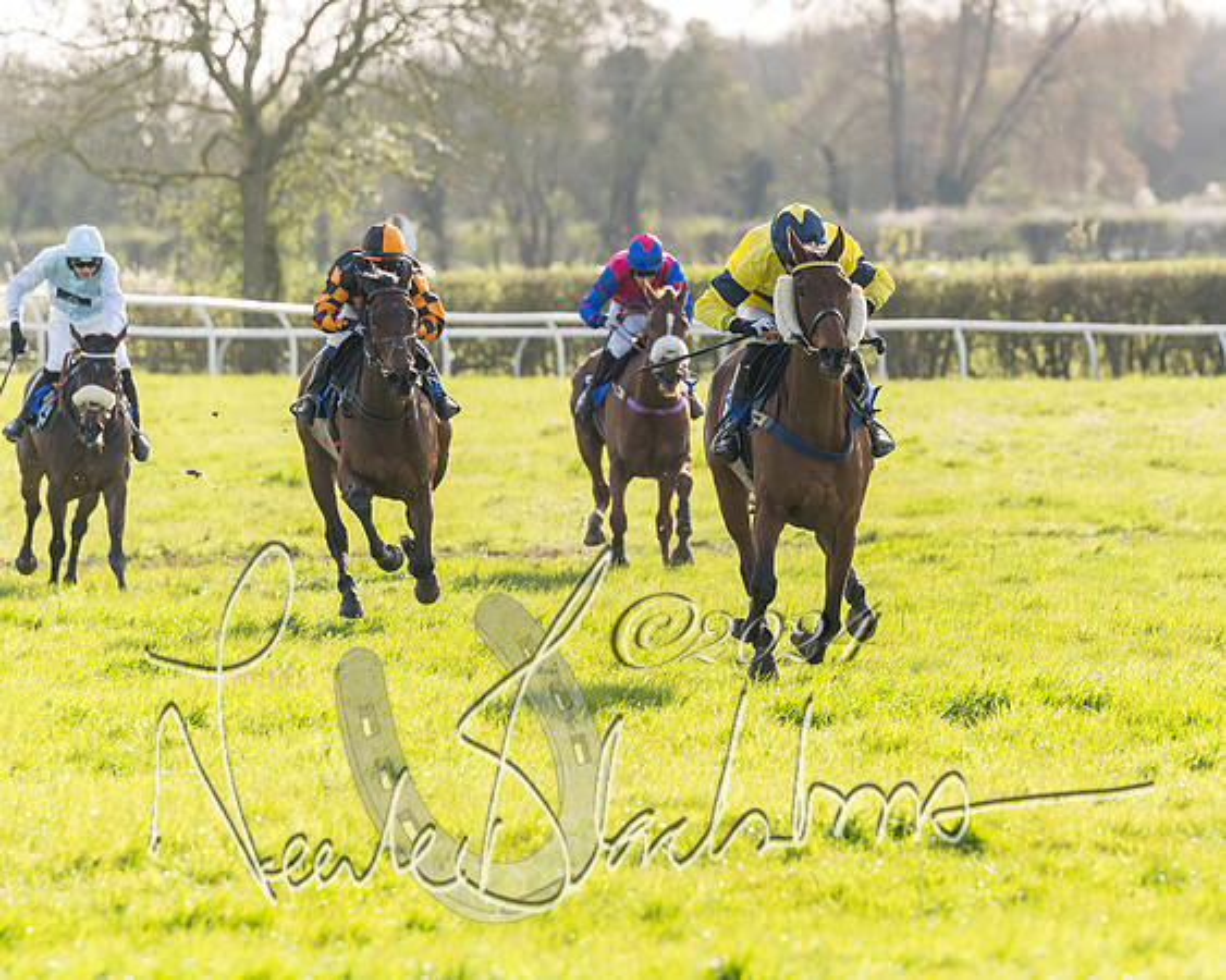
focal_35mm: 357
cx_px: 803
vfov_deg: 4.3
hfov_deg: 5.4
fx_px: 12965
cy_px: 451
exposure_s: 1/1600
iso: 400
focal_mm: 170
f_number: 4
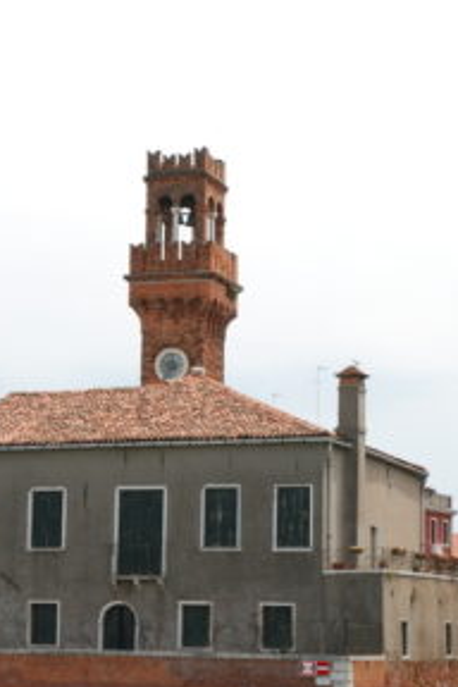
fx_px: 1889
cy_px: 392
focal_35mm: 99
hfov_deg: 13.8
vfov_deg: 20.6
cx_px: 188
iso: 100
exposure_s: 1/100
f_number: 11
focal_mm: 38
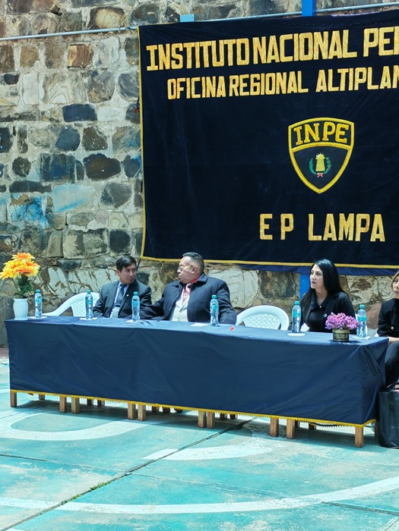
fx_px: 1214
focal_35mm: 79
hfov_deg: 18.5
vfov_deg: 24.7
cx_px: 99
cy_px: 288
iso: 64
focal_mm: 6.12
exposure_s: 1/240
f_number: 1.9
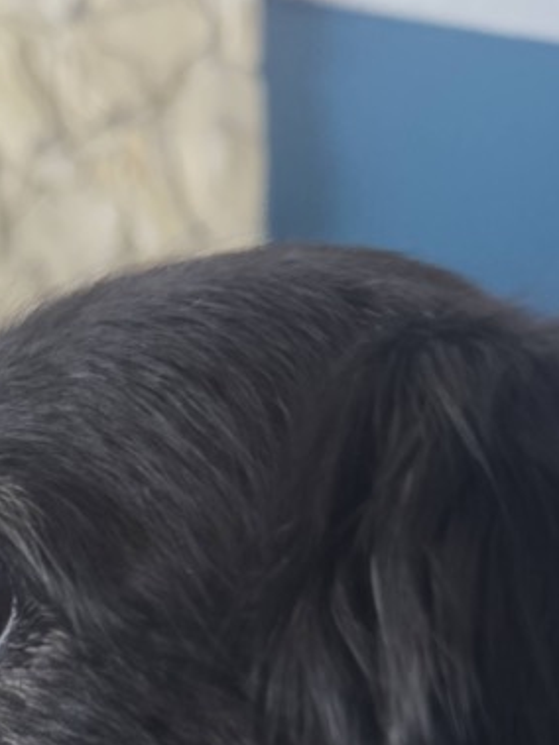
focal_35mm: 54
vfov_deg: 32.0
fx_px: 1163
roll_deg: +1.5
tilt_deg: -7.8
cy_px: 787
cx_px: 104
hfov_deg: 26.5
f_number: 1.78
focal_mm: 6.86
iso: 1000
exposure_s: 1/50
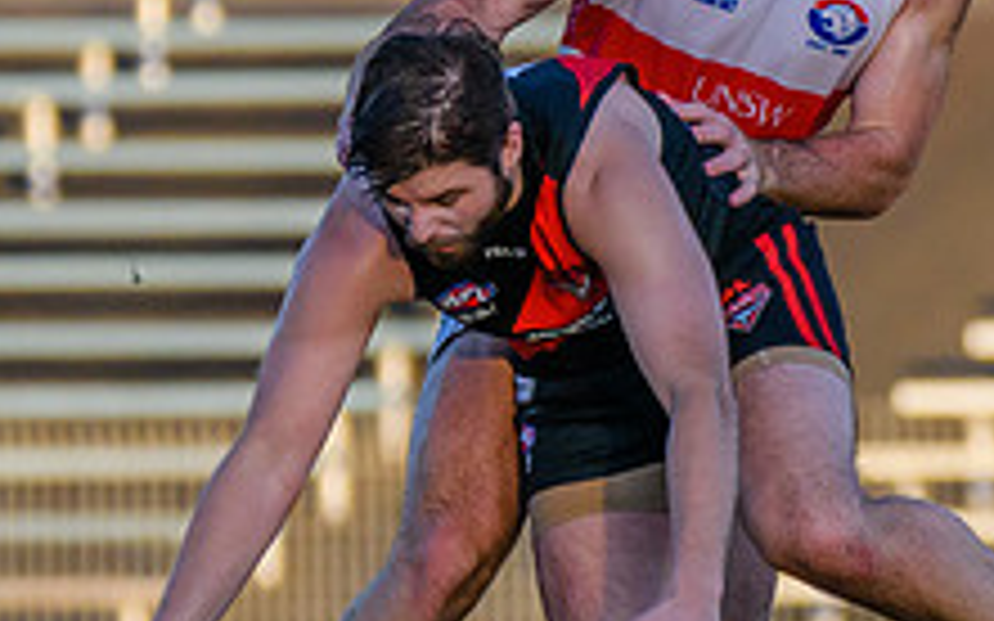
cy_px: 378
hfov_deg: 1.1
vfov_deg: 0.7
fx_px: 50266
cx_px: 670
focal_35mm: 1856
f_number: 6
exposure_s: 1/1600
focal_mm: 380
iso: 1600
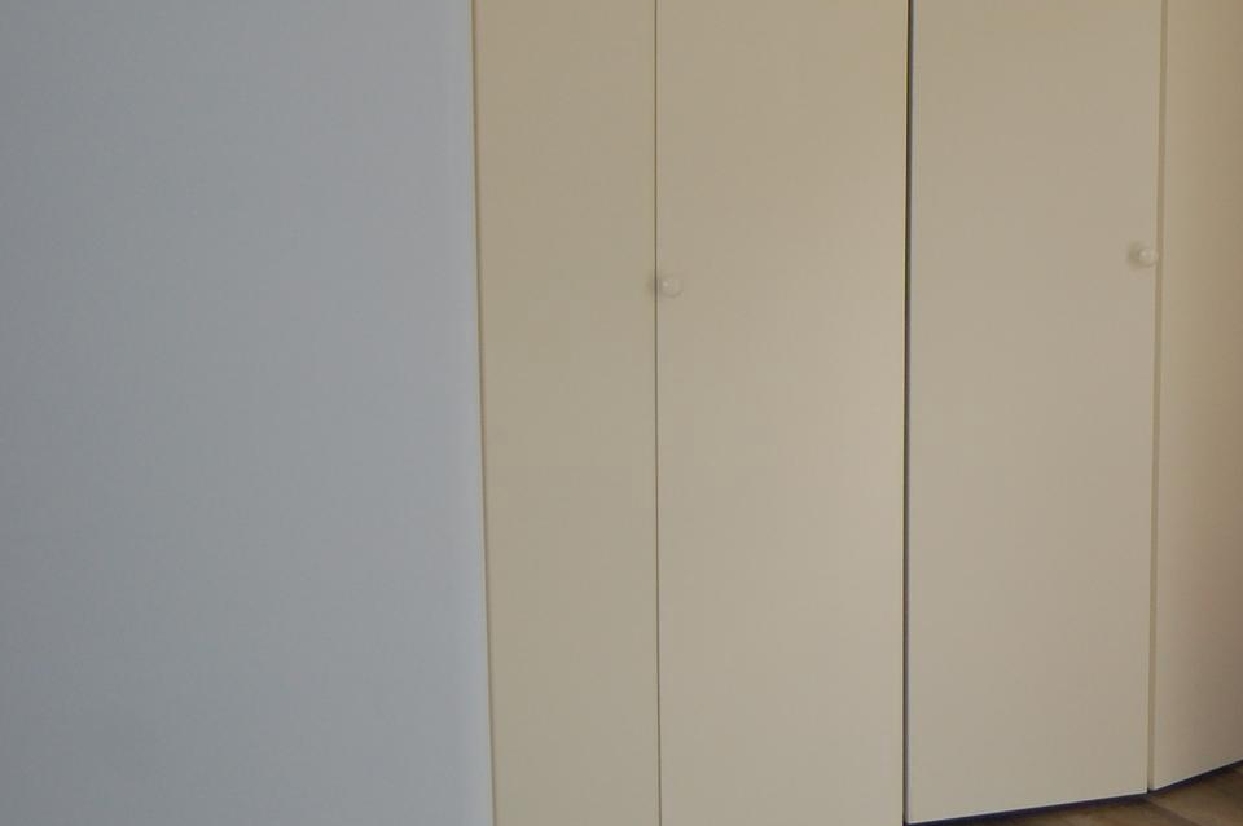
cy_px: 249
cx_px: 1316
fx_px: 2207
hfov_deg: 28.9
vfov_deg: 21.1
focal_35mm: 64
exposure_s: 1/160
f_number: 3.8
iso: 400
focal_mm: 20
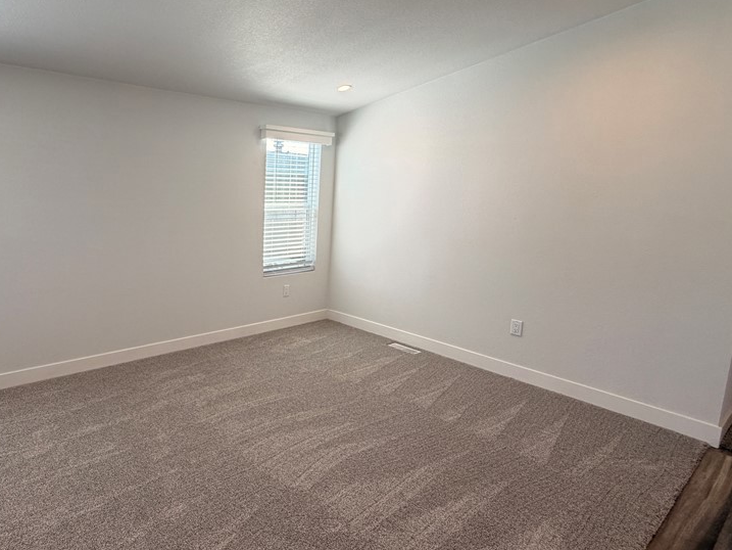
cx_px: 217
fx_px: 423
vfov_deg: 65.9
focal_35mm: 20
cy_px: 256
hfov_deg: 77.8
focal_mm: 2.22
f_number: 2.2
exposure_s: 1/120
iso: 100
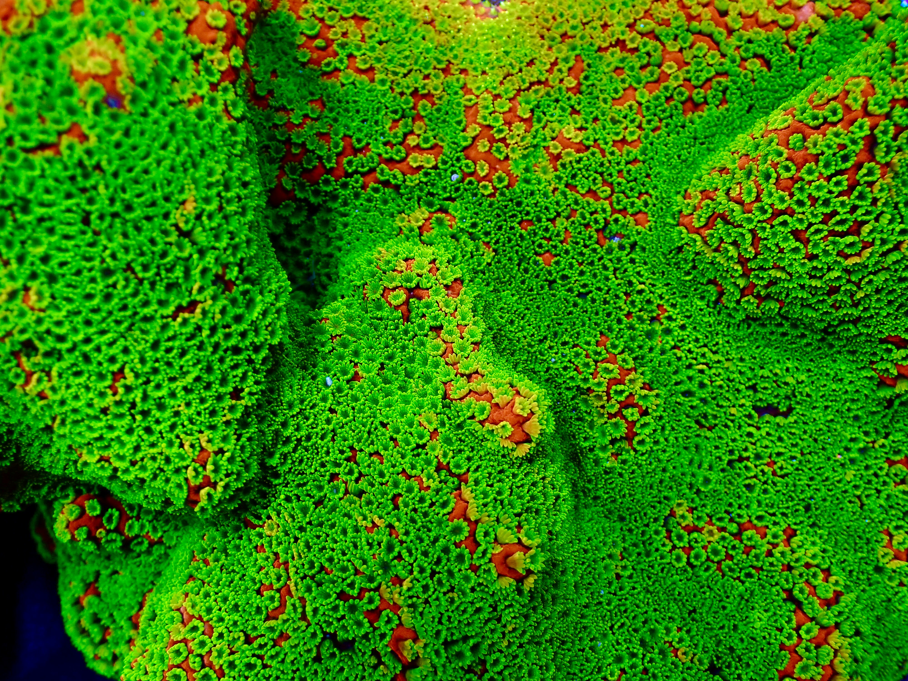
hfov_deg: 40.4
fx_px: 1233
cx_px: 454
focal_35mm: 47
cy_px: 340
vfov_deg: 30.9
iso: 200
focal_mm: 8.4
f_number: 3.1
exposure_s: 1/80
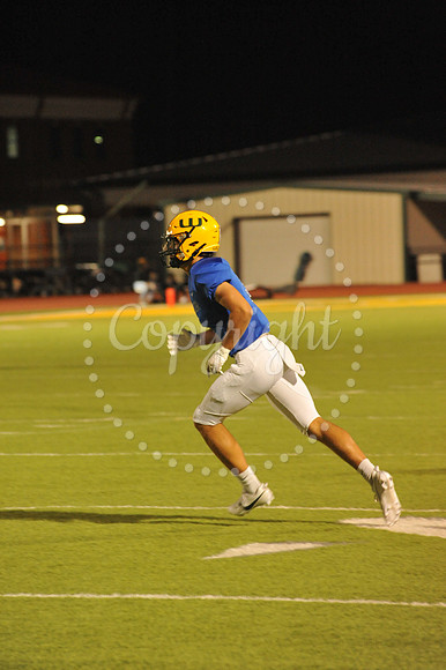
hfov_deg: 6.9
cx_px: 223
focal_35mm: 200
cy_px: 335
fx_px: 3721
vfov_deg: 10.3
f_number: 5.6
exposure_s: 1/200
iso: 5000
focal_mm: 200
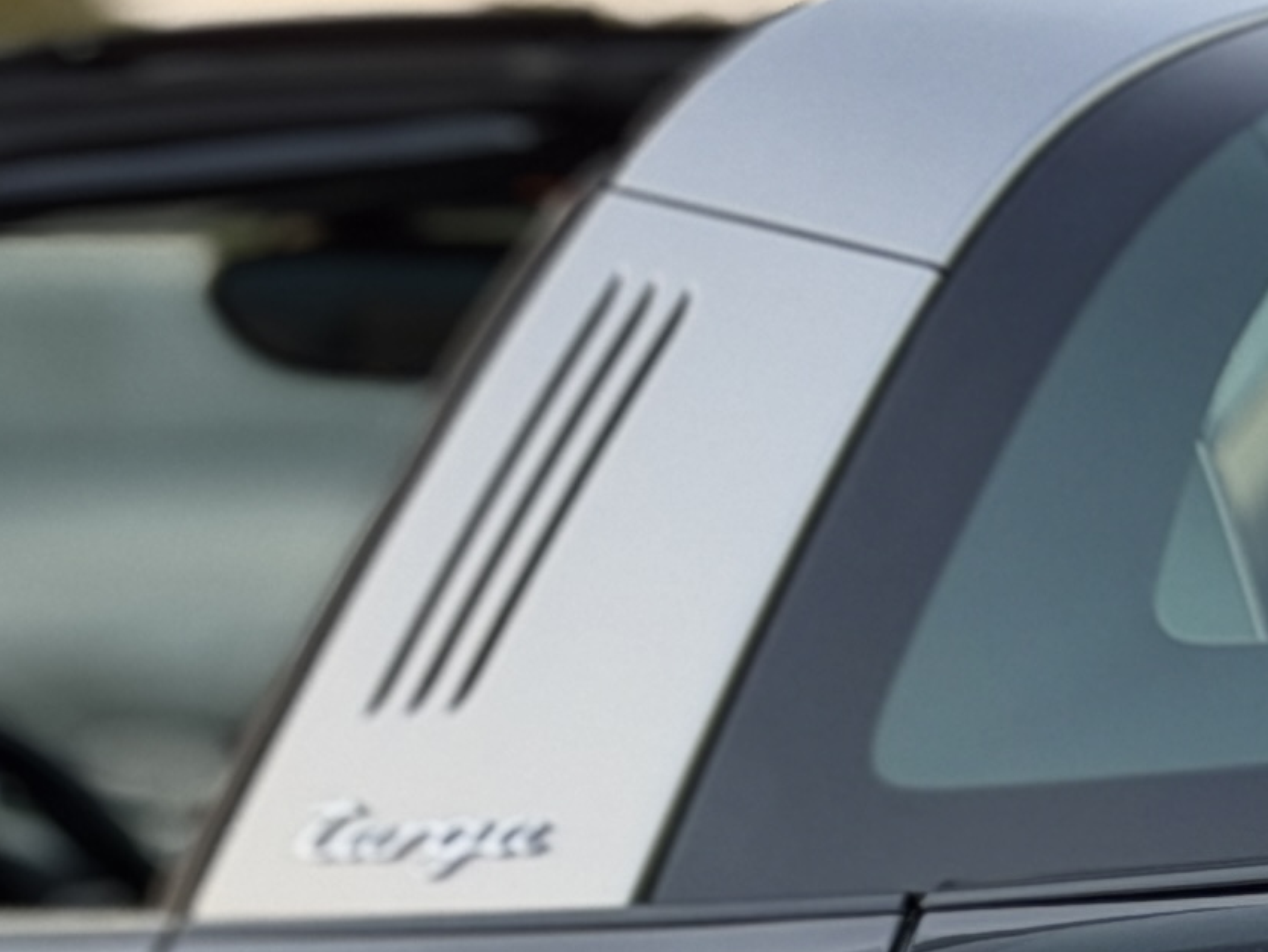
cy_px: 2004
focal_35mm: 232
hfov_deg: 8.5
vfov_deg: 6.2
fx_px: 8501
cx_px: -179
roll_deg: +0.3
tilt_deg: -11.2
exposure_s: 1/82
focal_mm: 6.76
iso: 100
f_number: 1.78
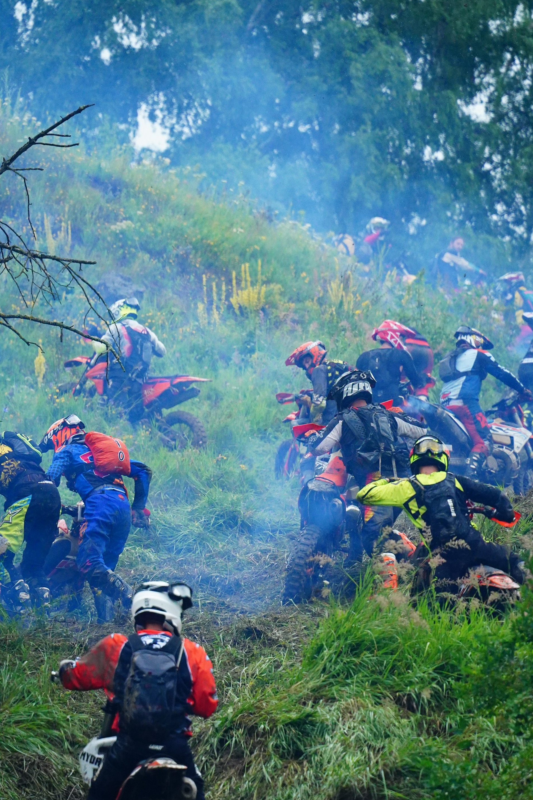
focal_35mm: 244
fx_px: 5418
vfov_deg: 8.4
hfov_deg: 5.6
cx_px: 251
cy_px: 446
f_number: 3.5
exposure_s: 1/8000
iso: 5000
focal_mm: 180
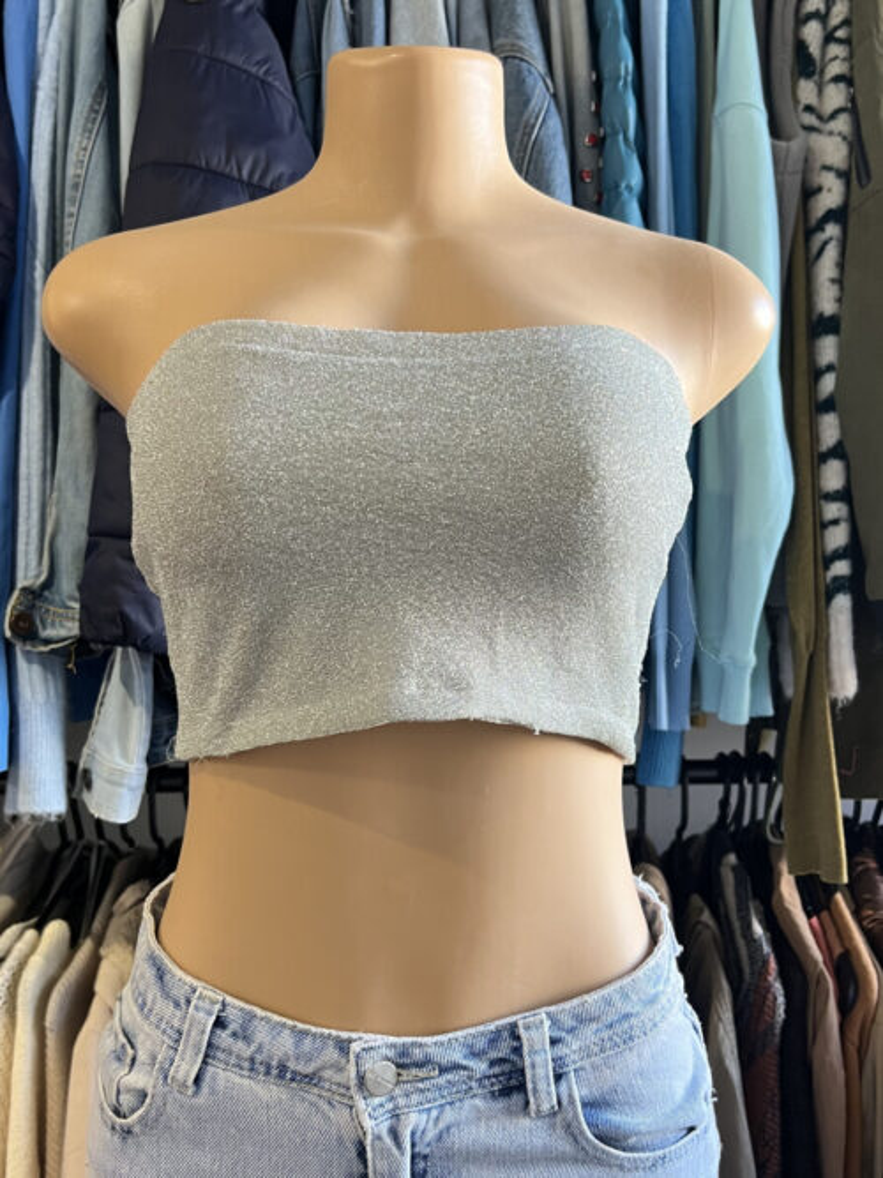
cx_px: 442
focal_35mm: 26
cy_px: 589
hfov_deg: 53.0
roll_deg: +0.9
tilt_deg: -1.6
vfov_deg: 67.3
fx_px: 885
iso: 125
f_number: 1.5
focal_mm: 5.7
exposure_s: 1/66
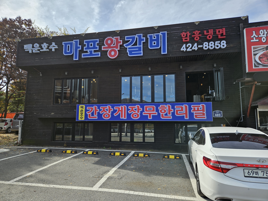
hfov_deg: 73.9
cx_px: 134
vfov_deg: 58.9
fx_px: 178
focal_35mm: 23
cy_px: 100
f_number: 1.8
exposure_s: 1/1425
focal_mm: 5.4
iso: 25
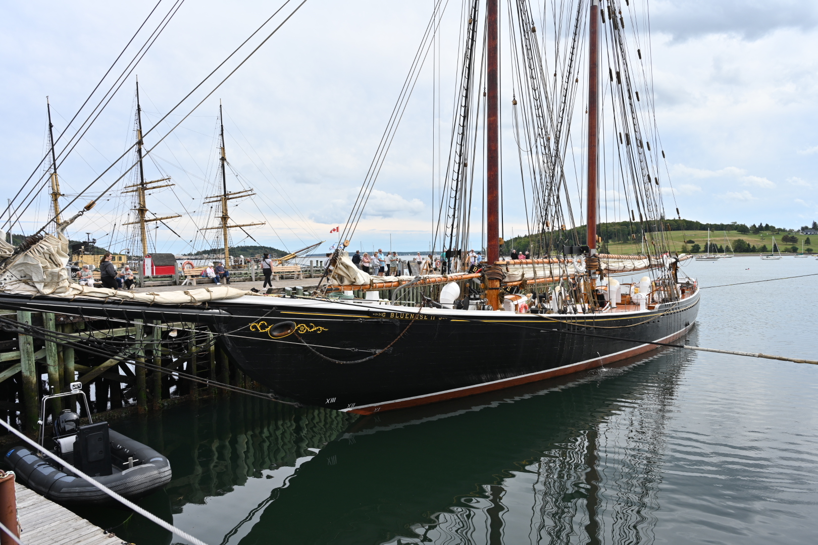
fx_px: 545
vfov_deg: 53.1
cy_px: 272
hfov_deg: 73.7
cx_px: 409
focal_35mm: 24
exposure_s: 1/250
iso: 100
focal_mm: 24
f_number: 8
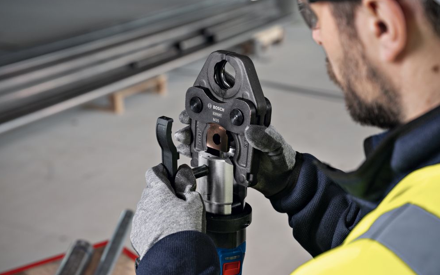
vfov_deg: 18.1
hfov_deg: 28.6
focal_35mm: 72
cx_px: 221
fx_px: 863
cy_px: 130
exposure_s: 1/80
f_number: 5.6
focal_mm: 70
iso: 500
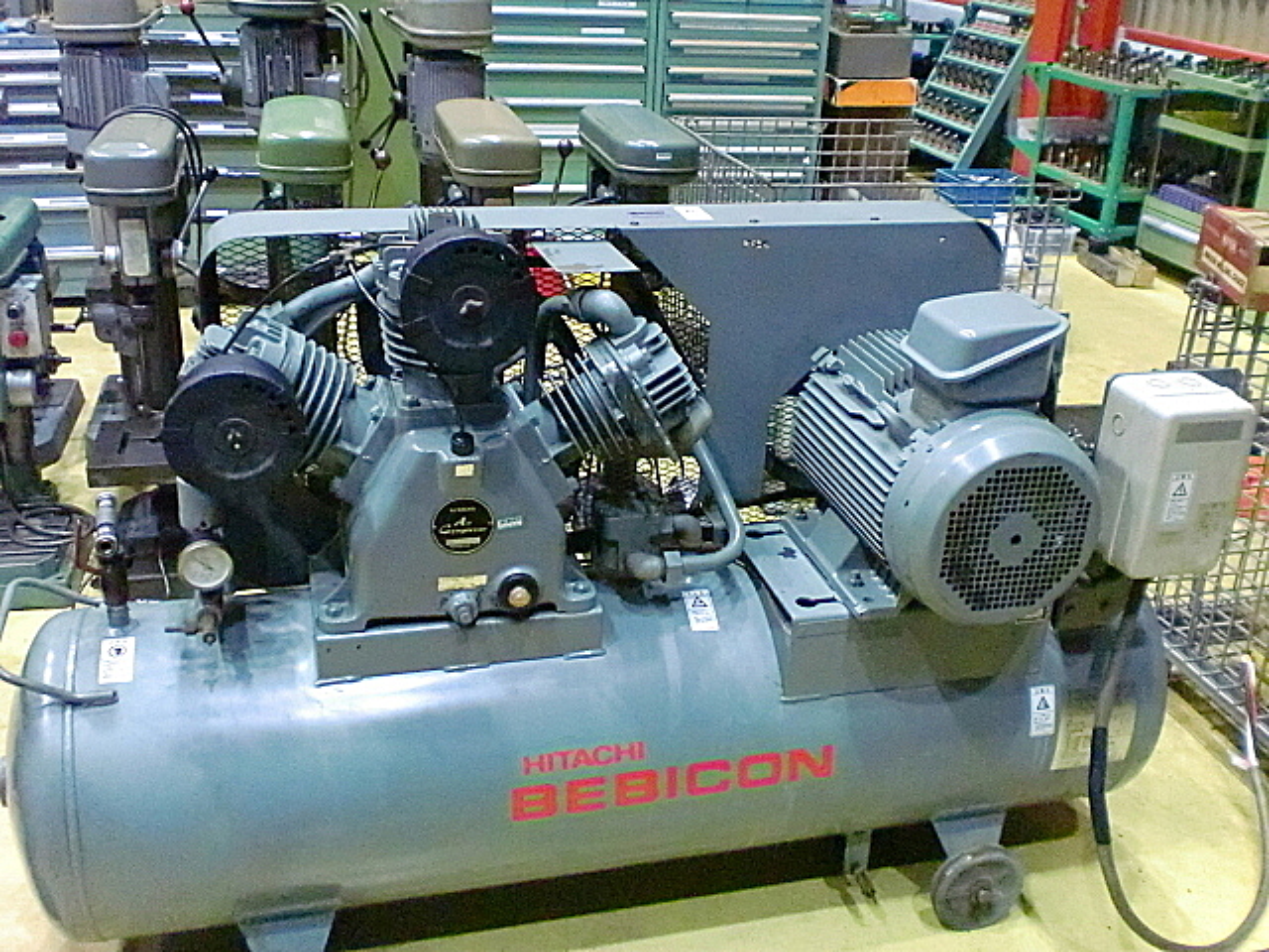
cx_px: 634
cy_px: 476
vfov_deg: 40.7
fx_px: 1283
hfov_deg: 52.6
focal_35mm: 35
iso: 1600
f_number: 3.1
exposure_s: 1/50
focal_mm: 6.3
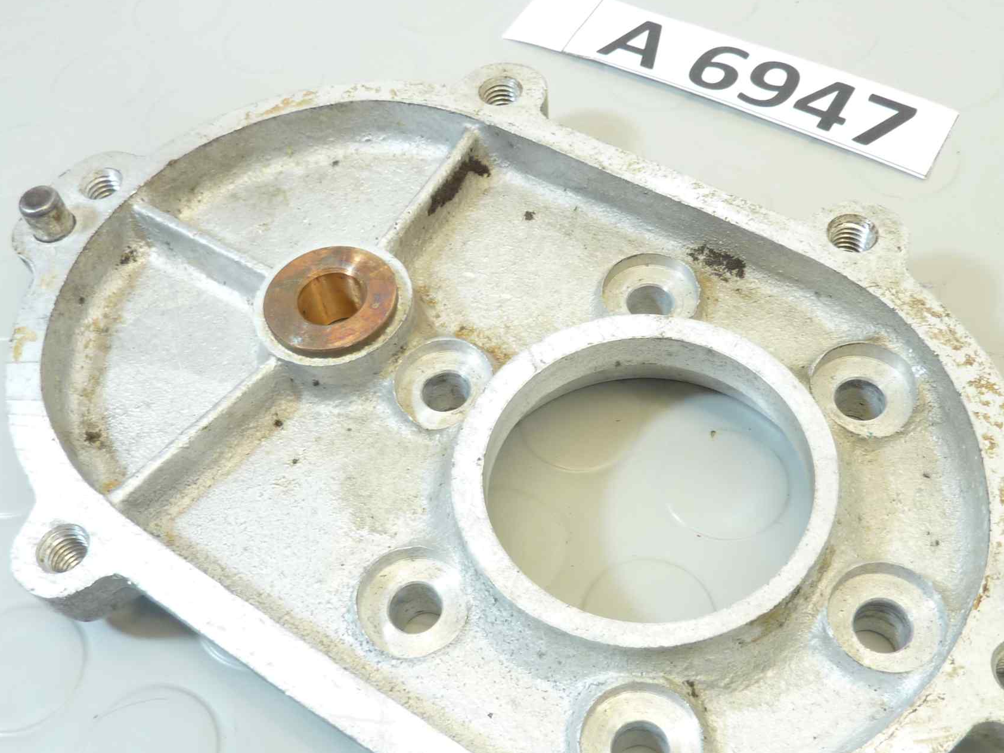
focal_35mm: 38
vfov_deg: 37.7
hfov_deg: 49.0
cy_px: 422
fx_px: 1102
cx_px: 522
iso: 80
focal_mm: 4.1
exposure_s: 1/15
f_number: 3.3
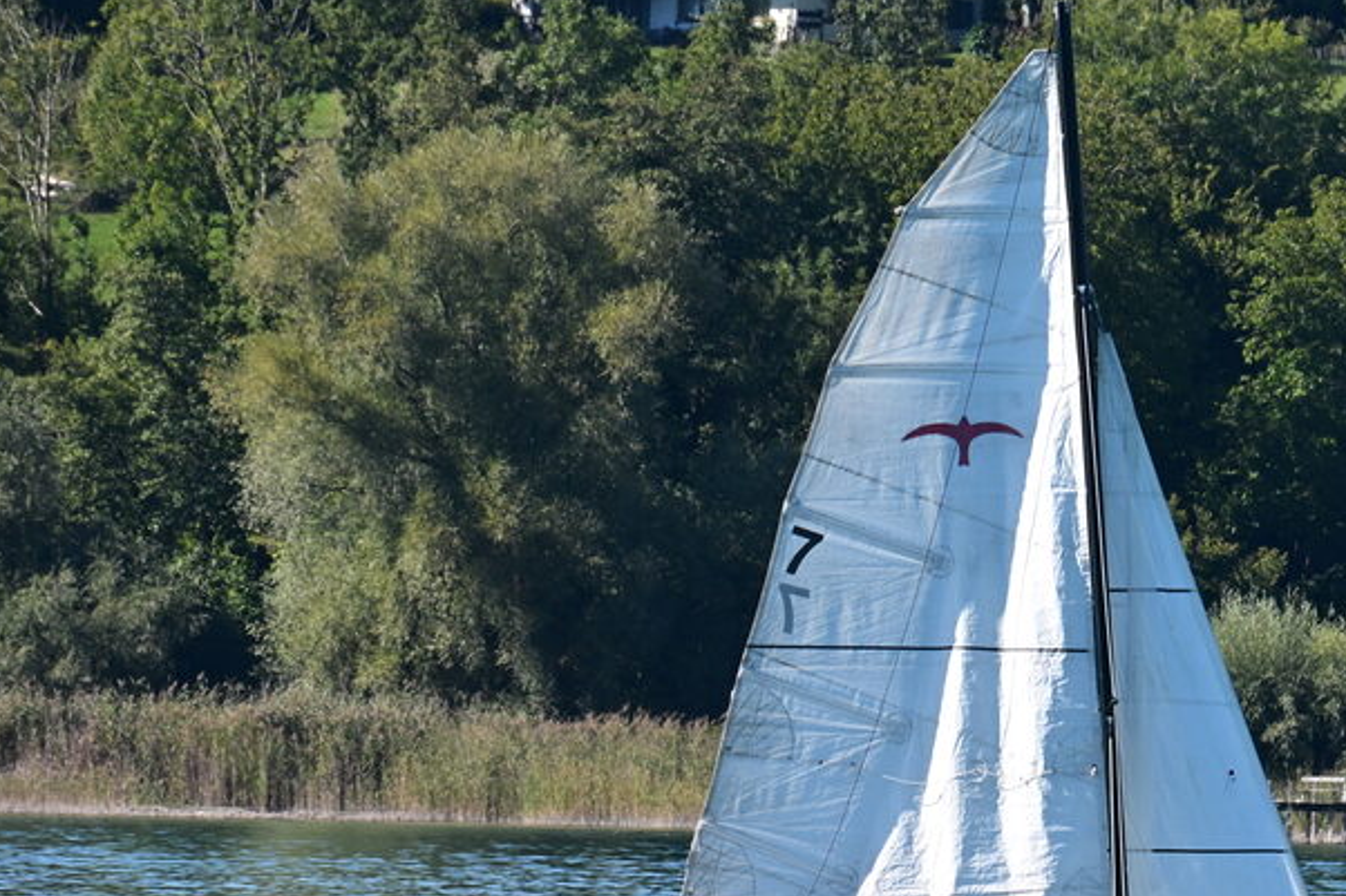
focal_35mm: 748
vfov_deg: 1.8
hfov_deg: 2.8
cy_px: 885
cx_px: 1295
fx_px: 27958
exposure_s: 1/200
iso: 200
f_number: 11
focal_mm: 250
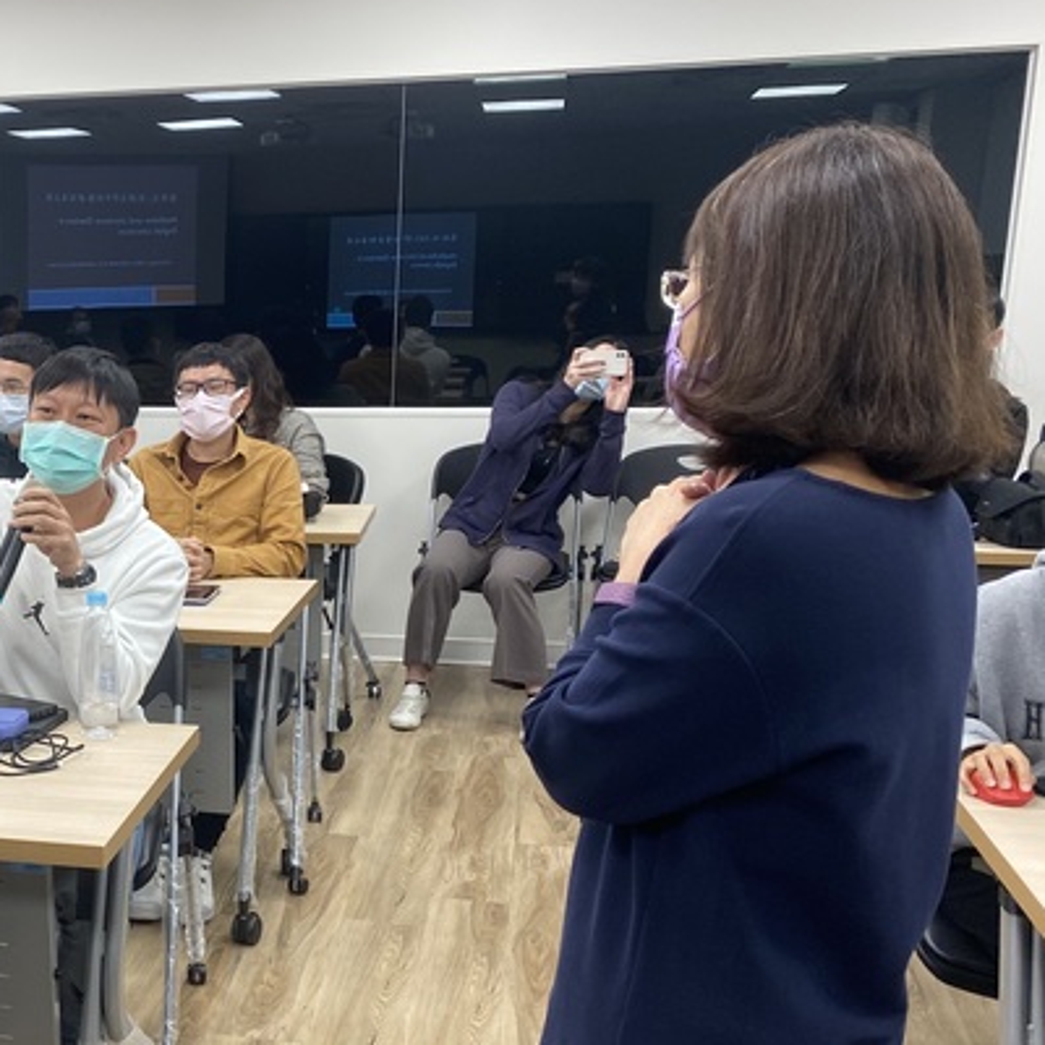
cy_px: 703
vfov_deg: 36.4
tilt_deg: -14.2
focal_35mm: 46
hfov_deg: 34.4
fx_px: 1571
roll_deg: +0.5
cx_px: 76
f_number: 1.8
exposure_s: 1/60
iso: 80
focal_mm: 4.25
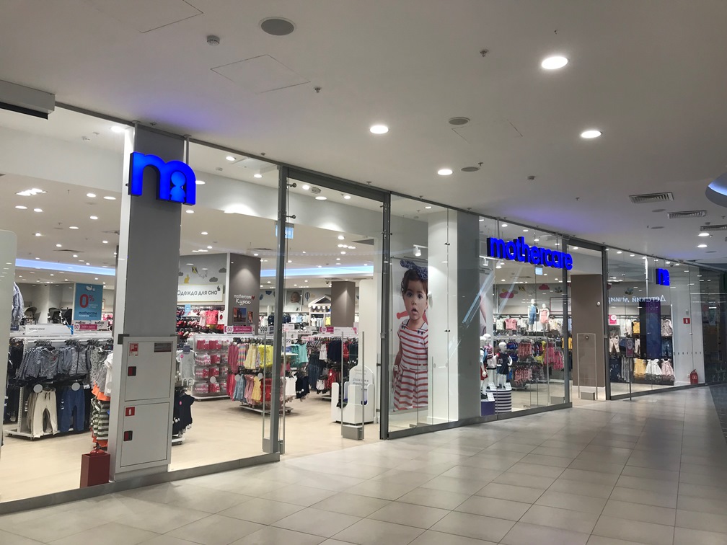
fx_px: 588
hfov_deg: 63.4
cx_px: 364
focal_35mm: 28
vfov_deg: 49.7
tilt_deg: +6.0
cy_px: 272
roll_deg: -0.8
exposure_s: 1/100
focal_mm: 3.99
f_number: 1.8
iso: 25
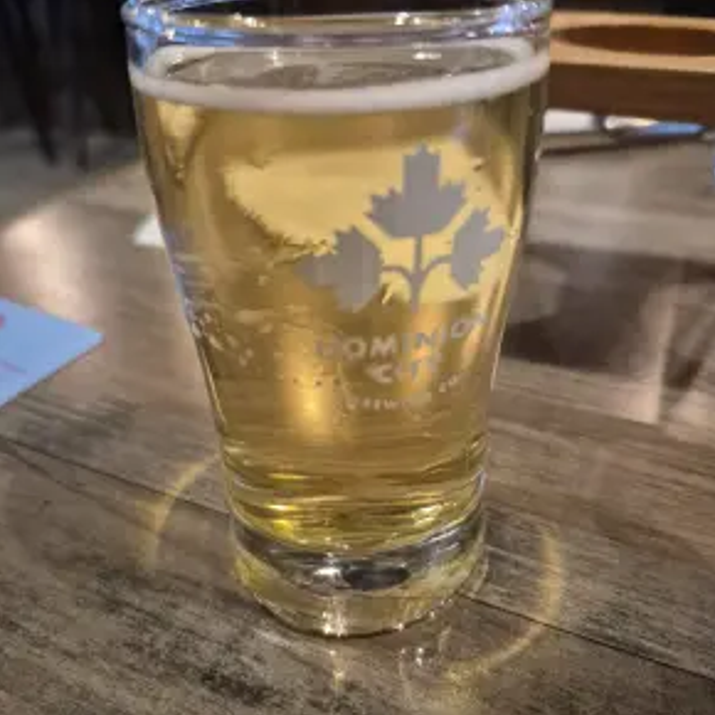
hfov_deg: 57.3
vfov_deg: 57.3
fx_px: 654
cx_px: 367
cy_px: 372
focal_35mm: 28
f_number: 1.8
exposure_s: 1/60
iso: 1000
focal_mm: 5.4
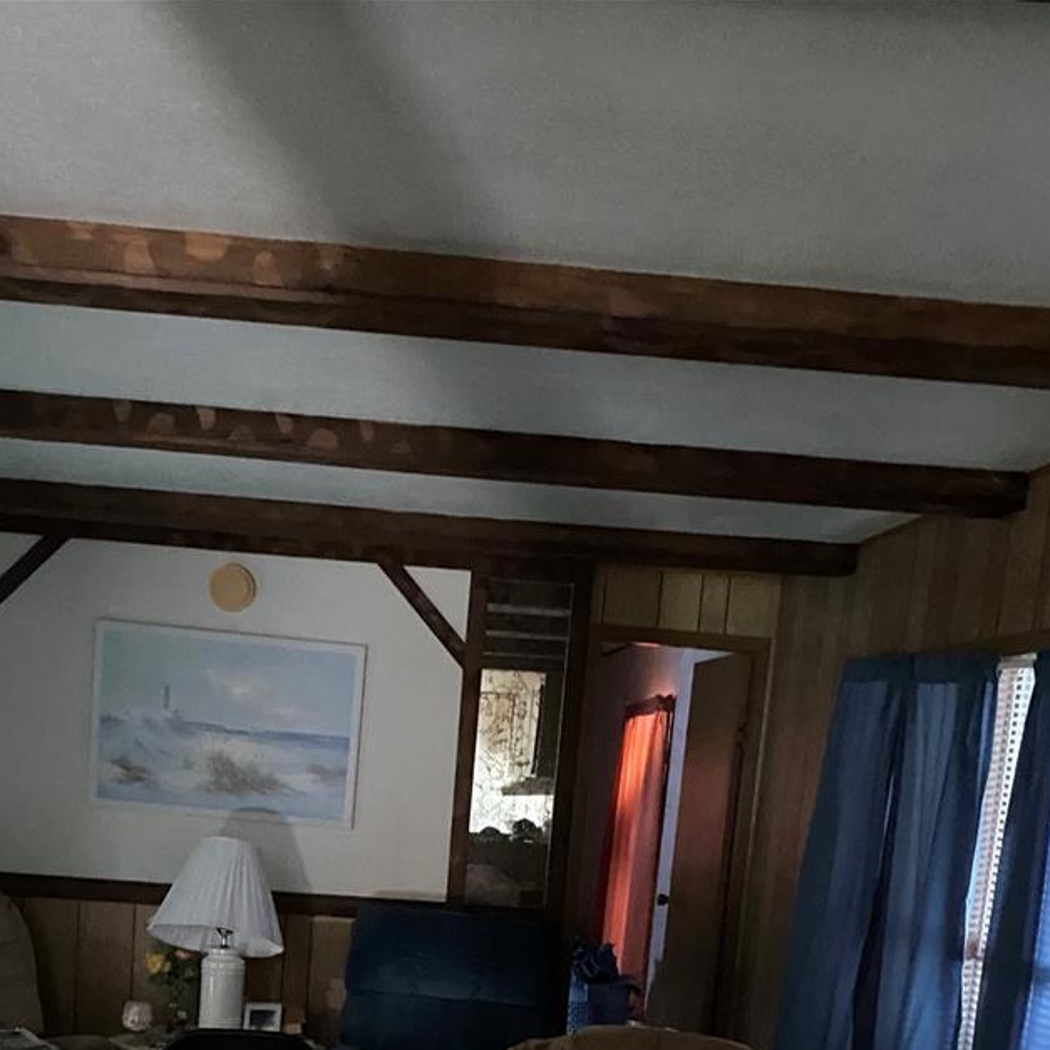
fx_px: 1510
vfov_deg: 35.4
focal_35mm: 44
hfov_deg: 38.3
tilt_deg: -8.3
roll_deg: -2.6
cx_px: 444
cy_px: 1003
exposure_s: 1/30
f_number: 1.8
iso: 1000
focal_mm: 4.25
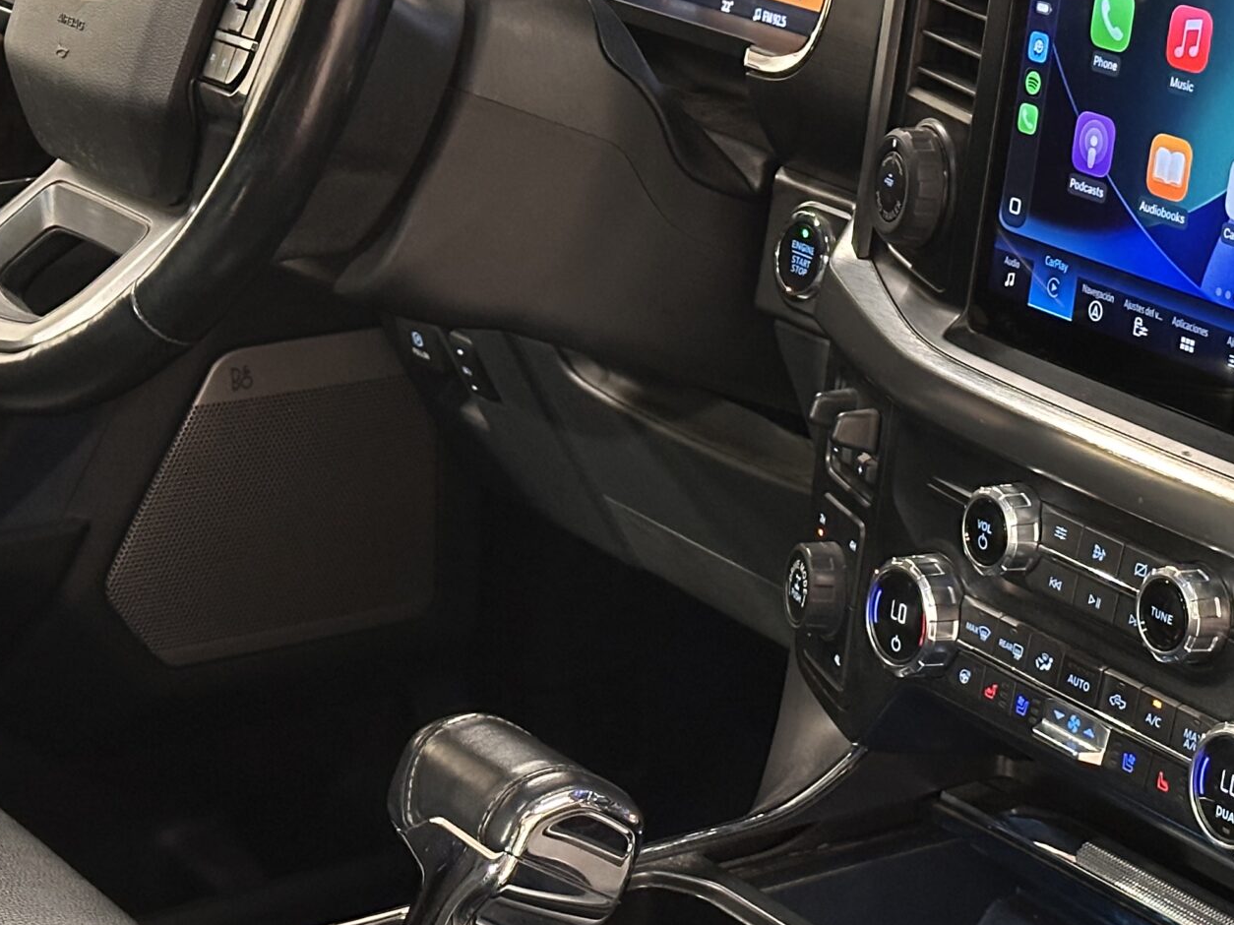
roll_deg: -0.4
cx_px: 742
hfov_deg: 20.0
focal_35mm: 98
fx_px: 3493
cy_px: 320
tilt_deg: -16.0
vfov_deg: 15.1
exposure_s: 1/20
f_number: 1.78
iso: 640
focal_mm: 6.86
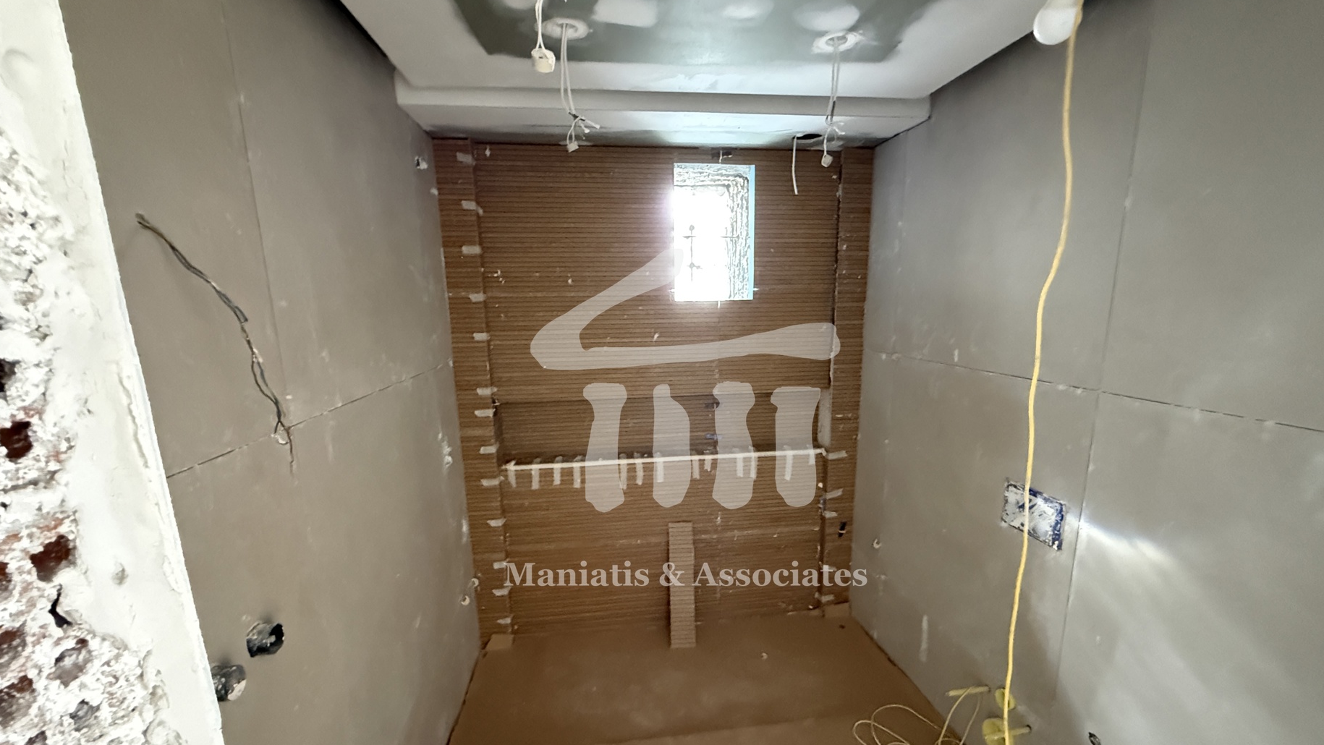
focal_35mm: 16
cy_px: 418
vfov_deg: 66.9
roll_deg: +1.4
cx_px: 684
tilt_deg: -10.8
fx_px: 562
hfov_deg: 99.3
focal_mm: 2.22
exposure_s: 1/42
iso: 1250
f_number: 2.2
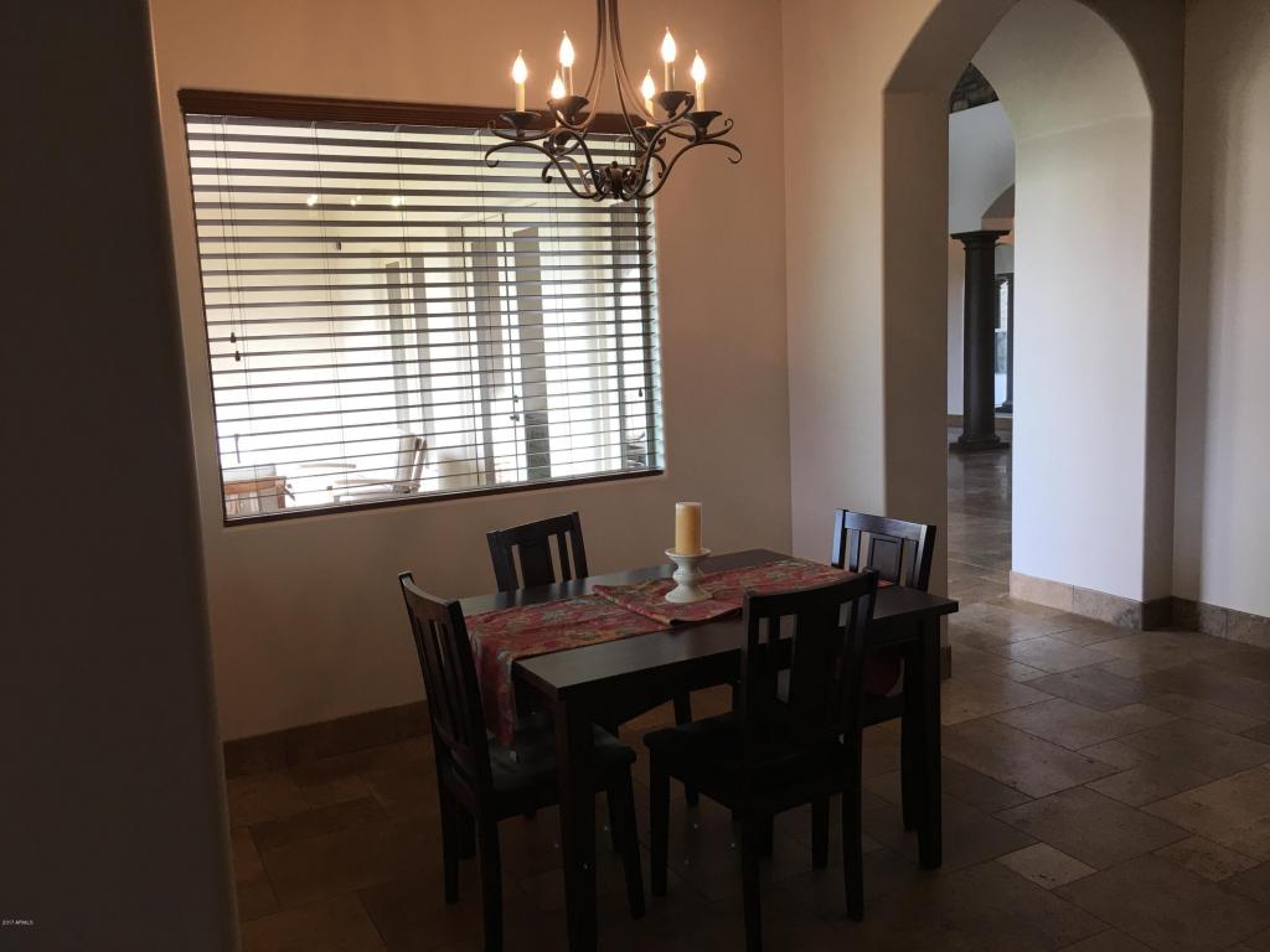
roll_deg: +2.1
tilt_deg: -5.9
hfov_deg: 61.7
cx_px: 635
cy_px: 476
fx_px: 1064
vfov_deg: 48.2
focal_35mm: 29
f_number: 2.2
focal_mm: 4.15
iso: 25
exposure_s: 1/30
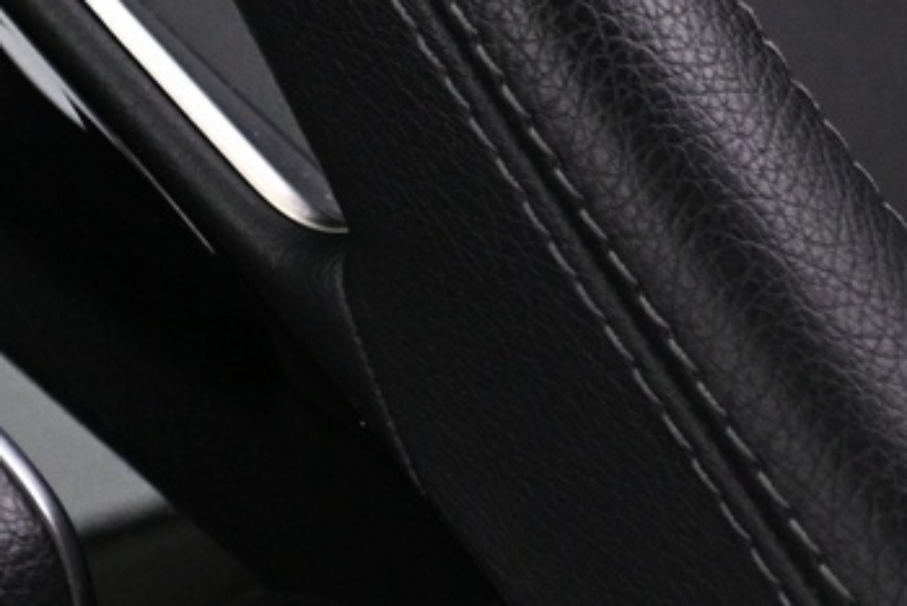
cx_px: -619
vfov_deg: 12.4
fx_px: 2799
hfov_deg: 16.1
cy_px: 391
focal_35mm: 111
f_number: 3.5
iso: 1600
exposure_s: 1/25
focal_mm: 16
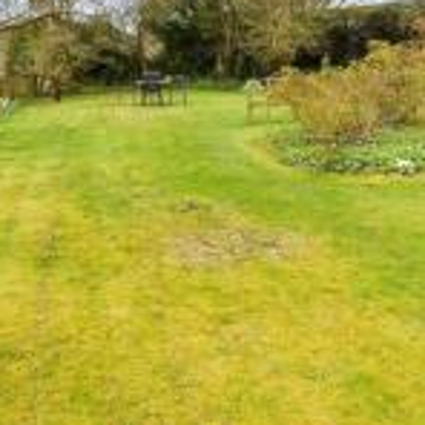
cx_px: 55
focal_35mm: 41
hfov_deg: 38.5
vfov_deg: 39.5
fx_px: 570
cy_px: 93
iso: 320
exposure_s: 1/500
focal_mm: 10
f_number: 8
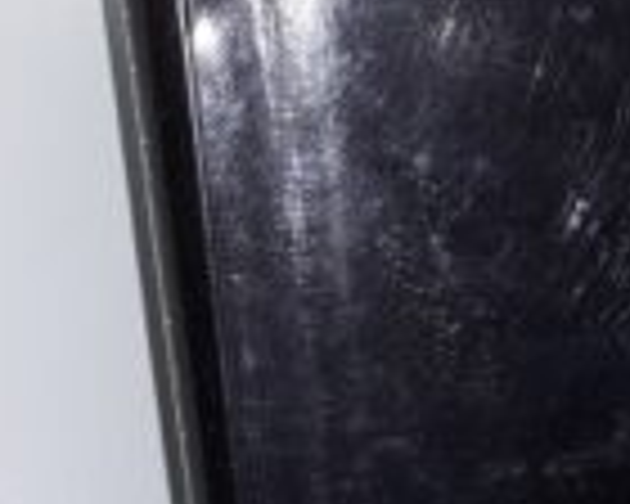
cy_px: 760
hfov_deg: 14.0
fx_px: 2182
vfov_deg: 12.5
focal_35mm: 117
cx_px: 1228
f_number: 1.7
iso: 50
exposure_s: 1/60
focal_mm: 3.7
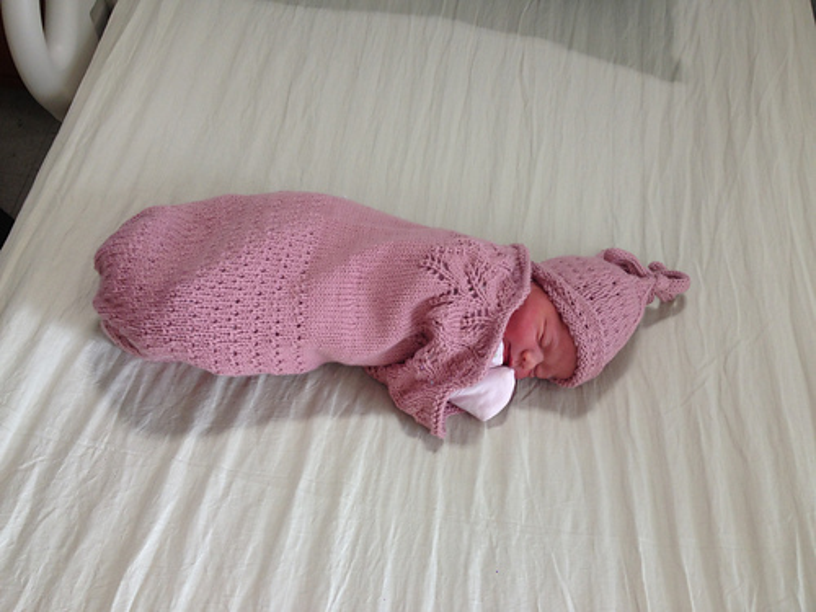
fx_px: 825
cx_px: 408
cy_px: 306
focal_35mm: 35
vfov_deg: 40.7
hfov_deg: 52.6
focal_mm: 4.28
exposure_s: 1/40
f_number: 2.4
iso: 64
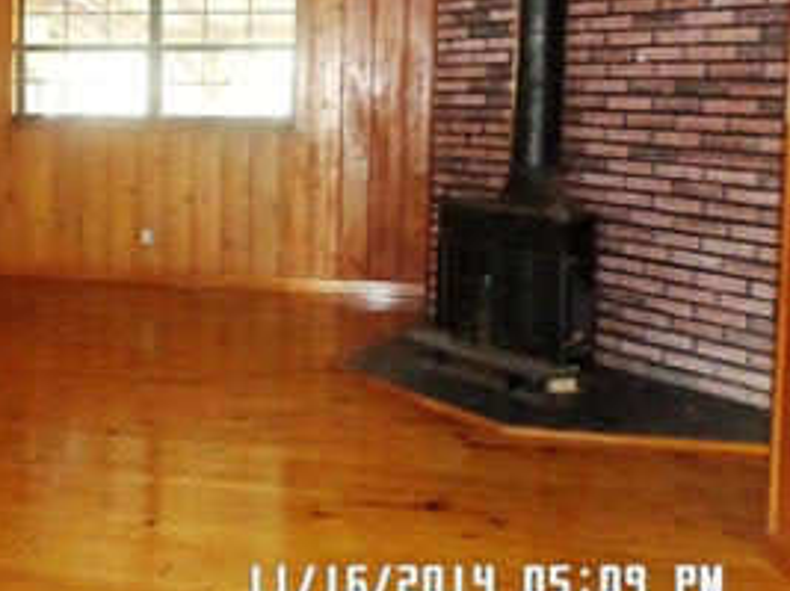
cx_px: 154
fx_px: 958
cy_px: 157
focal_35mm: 42
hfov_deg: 42.7
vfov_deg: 33.7
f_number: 2.5
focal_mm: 4.5
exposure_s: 1/30
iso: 640
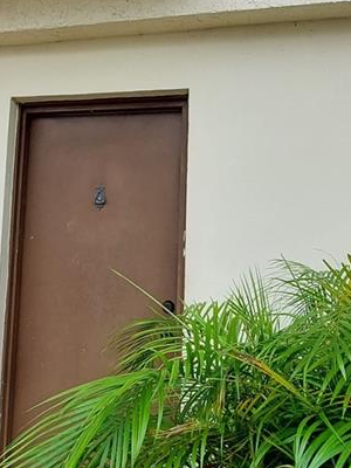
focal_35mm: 39
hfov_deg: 35.6
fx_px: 527
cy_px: 156
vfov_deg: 47.1
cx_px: 71
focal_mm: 1.74
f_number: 2.2
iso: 50
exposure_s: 1/373
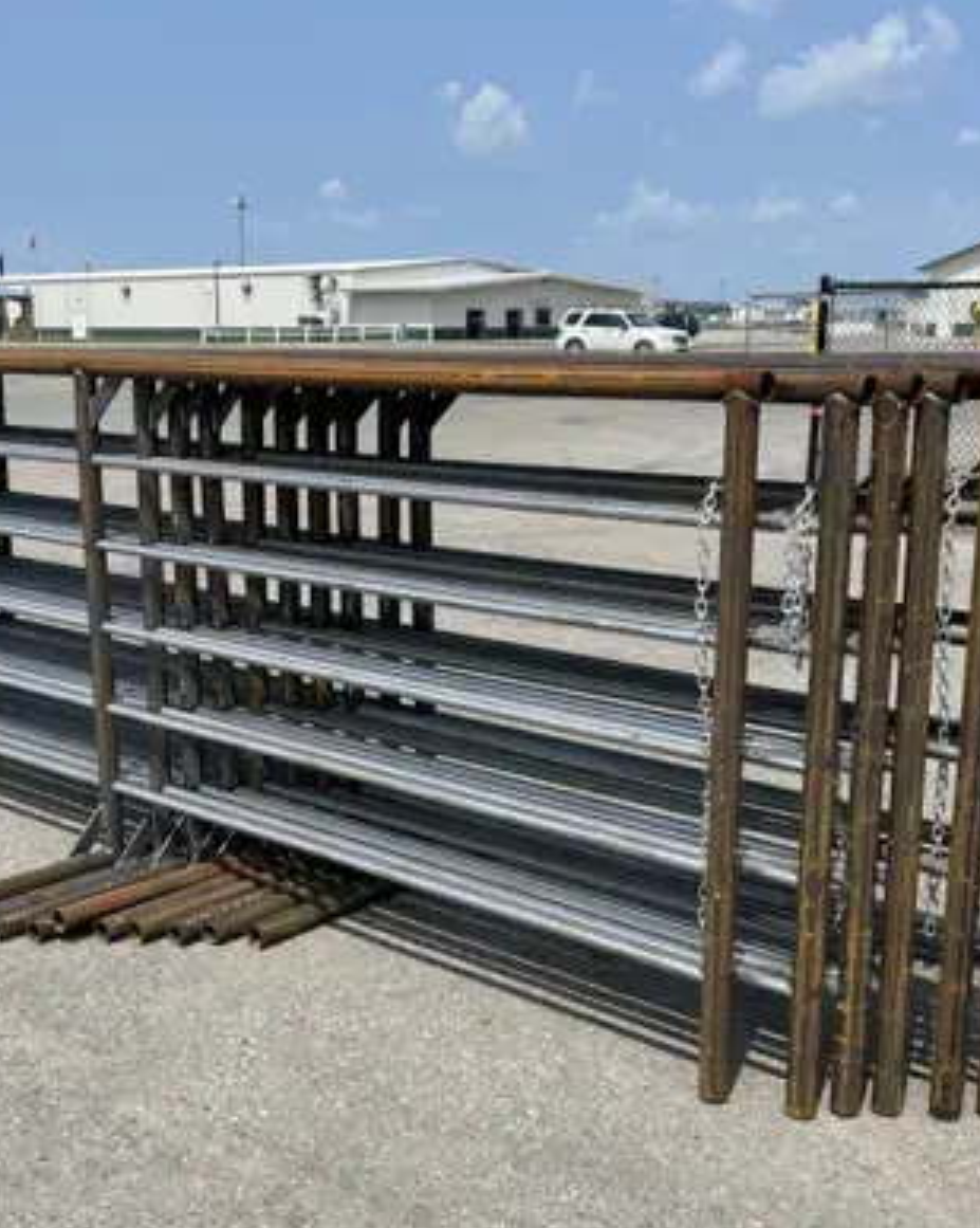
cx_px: 415
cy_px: 730
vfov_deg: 43.7
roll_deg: -0.3
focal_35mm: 42
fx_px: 1525
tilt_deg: -12.3
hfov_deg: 35.6
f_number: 1.6
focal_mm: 5.1
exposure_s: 1/3559
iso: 32
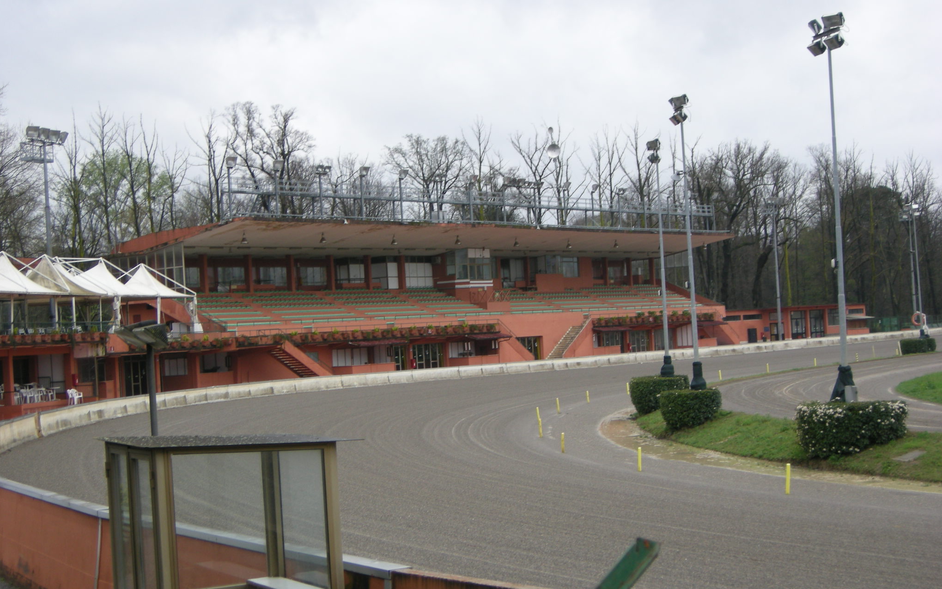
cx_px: 469
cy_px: 351
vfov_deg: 19.7
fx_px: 1695
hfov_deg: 31.1
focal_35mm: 66
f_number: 3.5
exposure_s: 1/57.1
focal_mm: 12.9
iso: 64
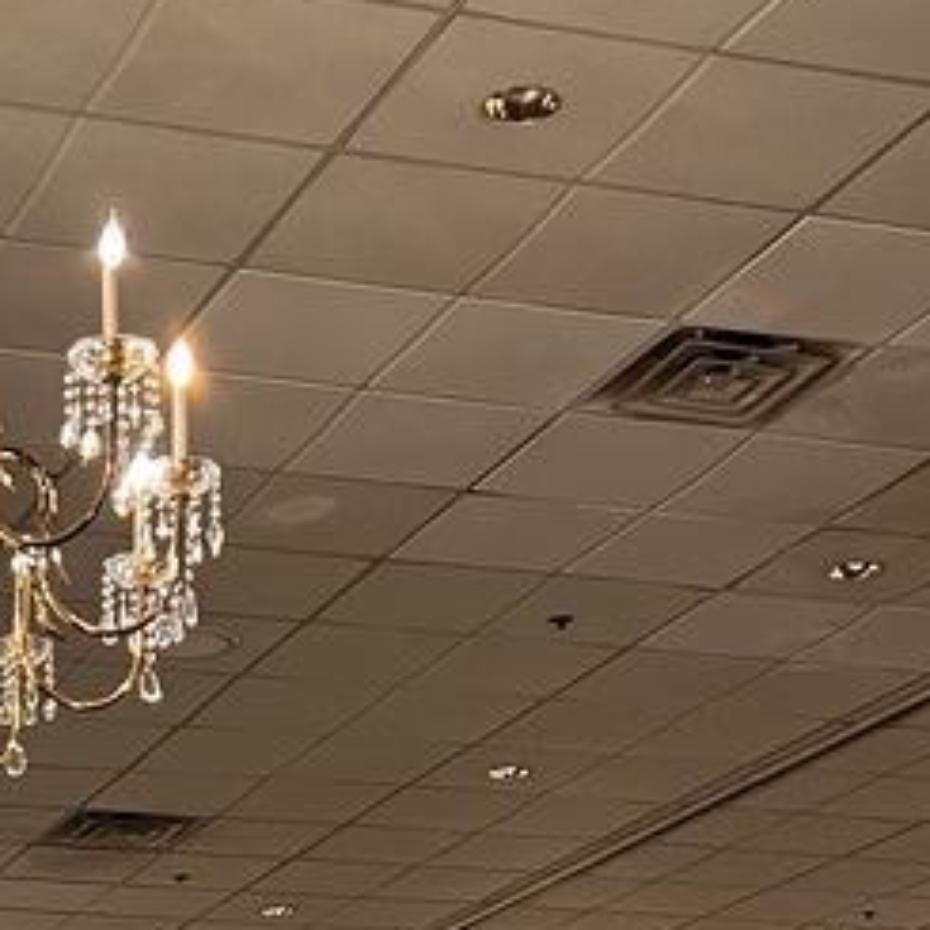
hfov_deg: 17.6
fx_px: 2918
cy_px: 1678
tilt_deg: +0.0
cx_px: -30
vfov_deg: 15.5
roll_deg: +1.3
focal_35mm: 96
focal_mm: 5.7
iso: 250
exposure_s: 1/60
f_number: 1.5
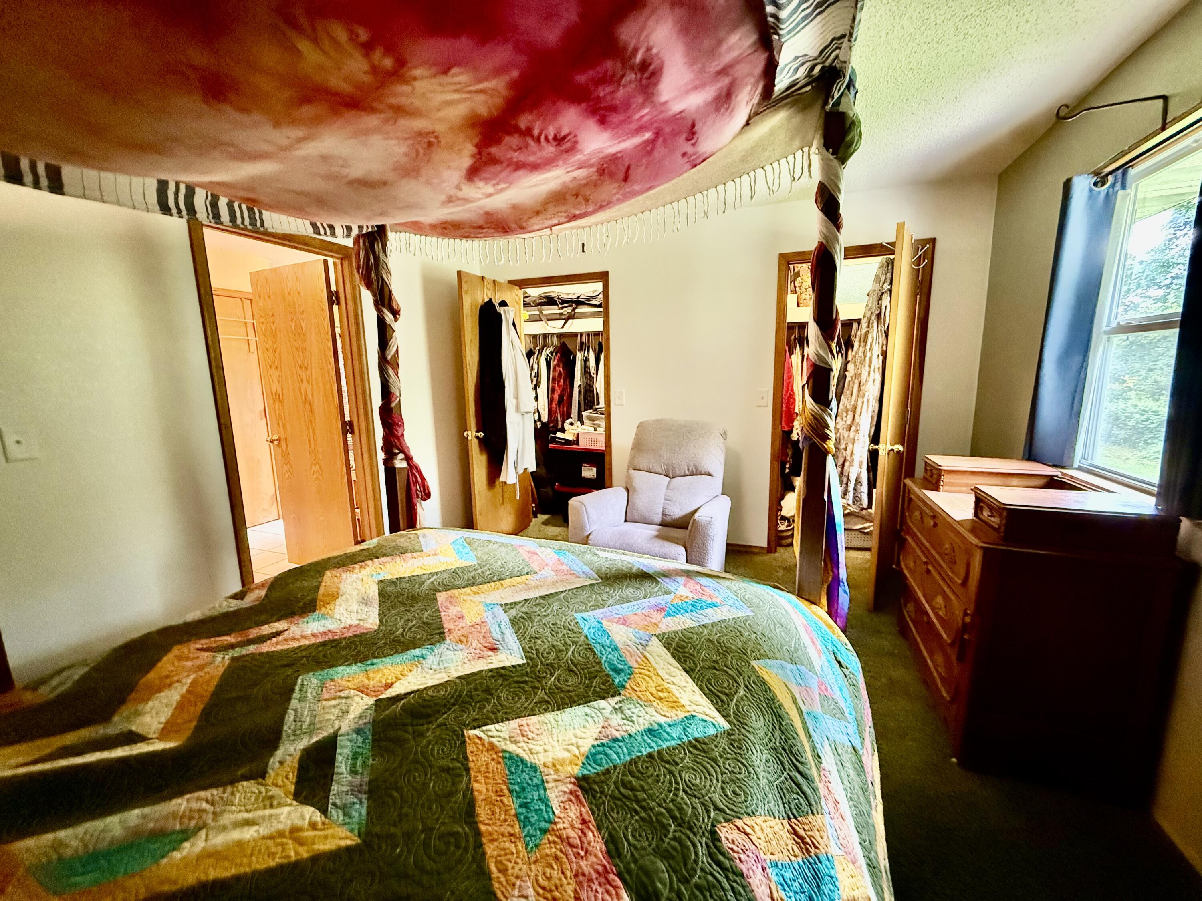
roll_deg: +0.6
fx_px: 486
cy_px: 450
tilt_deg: -9.1
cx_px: 601
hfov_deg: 102.1
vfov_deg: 85.7
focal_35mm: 14
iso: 1000
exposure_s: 1/60
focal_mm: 2.22
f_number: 2.2
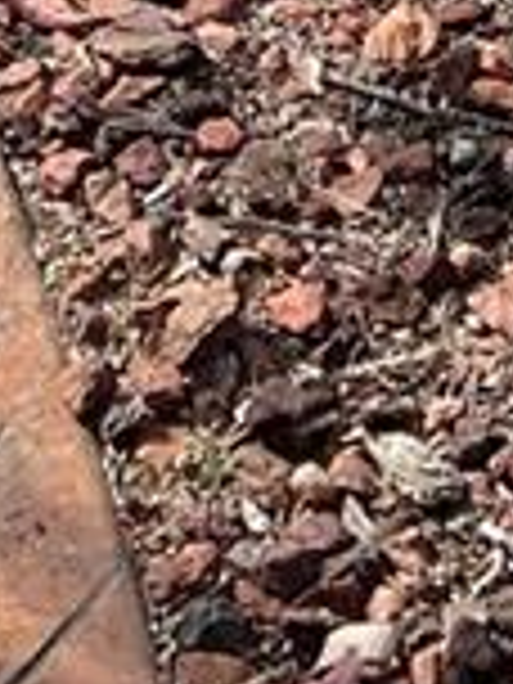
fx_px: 4051
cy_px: -1166
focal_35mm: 205
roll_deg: +1.0
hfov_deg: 7.2
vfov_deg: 8.5
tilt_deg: -15.5
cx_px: -94
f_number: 1.5
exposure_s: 1/1972
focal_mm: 5.7
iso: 50
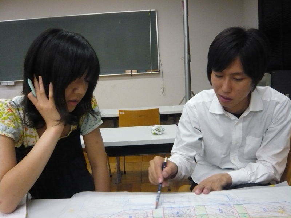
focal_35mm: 28
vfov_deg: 49.7
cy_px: 109
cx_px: 146
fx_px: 235
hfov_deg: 63.4
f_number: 2.8
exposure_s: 1/60
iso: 400
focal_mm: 4.6
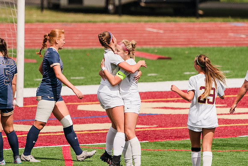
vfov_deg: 1.8
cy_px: 61
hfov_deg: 2.7
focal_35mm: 760
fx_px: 5238
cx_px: 111
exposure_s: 1/1600
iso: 200
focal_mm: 600
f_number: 6.3
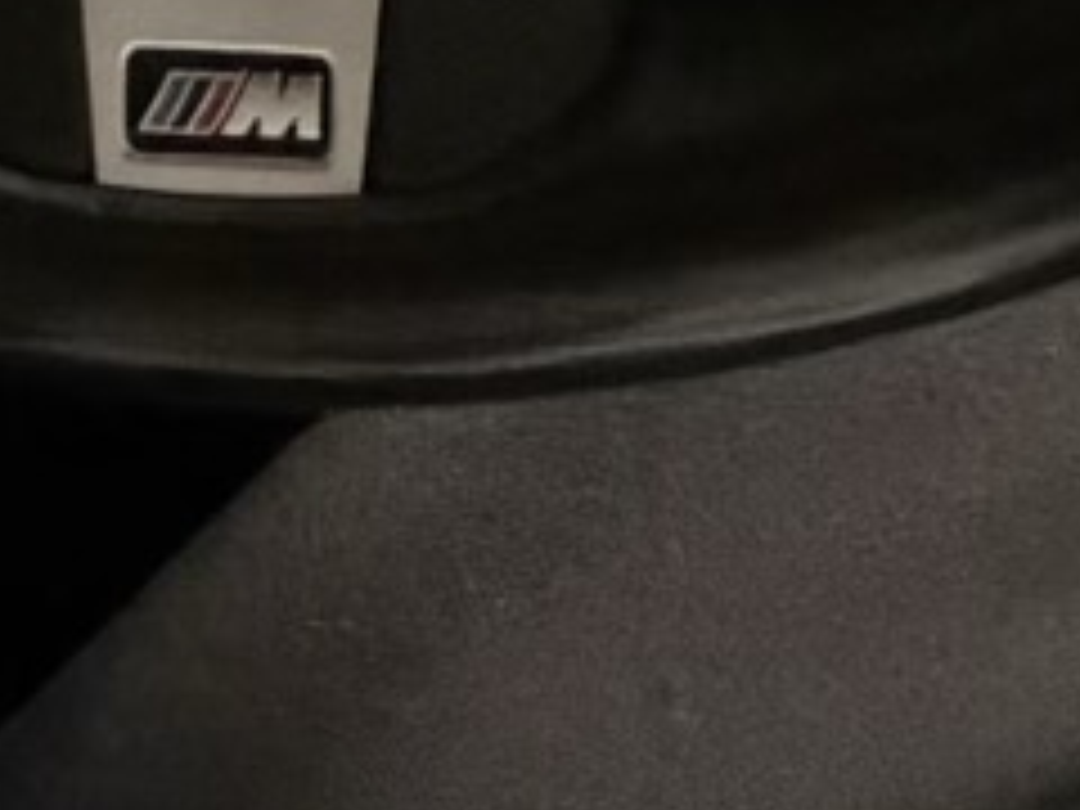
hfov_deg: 18.6
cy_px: -1708
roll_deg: +1.2
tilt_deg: -28.0
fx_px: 3120
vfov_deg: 10.2
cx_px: -214
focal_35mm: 100
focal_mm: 2.22
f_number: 2.2
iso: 1600
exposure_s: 1/30
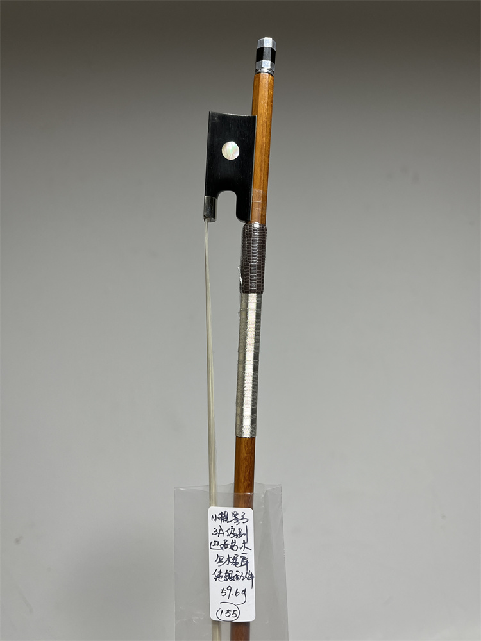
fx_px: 482
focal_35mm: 26
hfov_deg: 53.1
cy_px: 320
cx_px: 240
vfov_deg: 67.3
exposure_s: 1/121
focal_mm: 5.1
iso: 100
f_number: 1.6
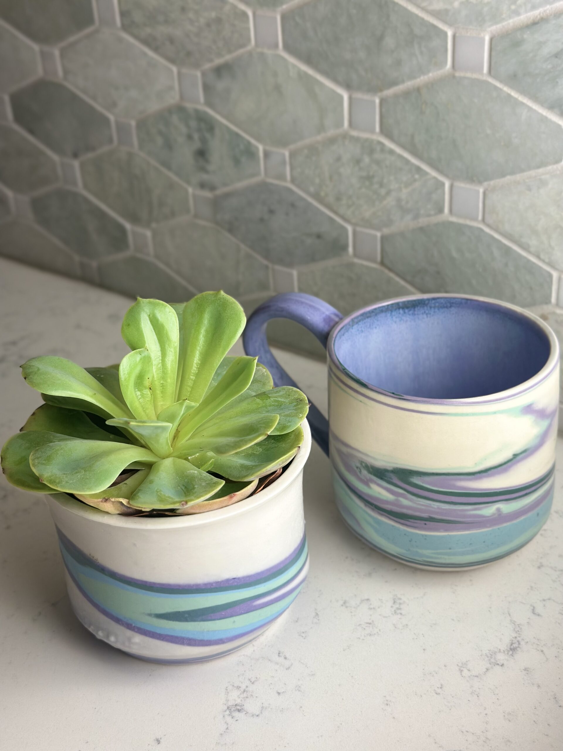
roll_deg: +4.0
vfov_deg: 39.7
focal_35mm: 48
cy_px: 376
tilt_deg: -30.0
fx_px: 1041
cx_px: 282
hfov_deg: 30.3
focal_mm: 6.86
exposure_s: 1/1073
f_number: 1.78
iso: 80
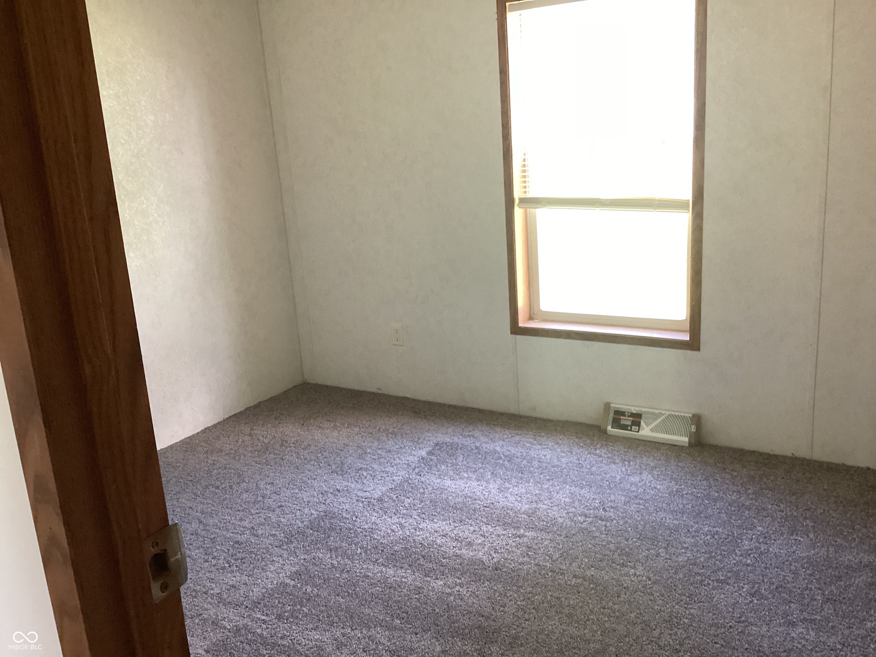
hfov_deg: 58.4
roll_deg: +4.3
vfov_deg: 45.4
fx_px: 784
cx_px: 438
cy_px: 328
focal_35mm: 31
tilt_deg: -16.1
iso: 200
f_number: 2.4
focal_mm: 3.3
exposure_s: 1/50
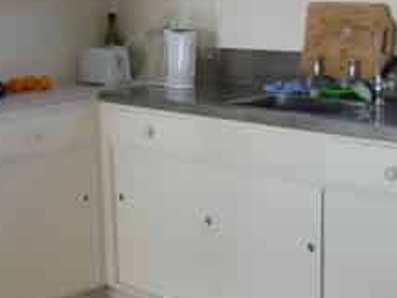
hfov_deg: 25.9
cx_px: 48
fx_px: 837
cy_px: 117
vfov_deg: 20.1
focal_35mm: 73
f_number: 3.2
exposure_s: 1/60
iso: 100
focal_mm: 4.3
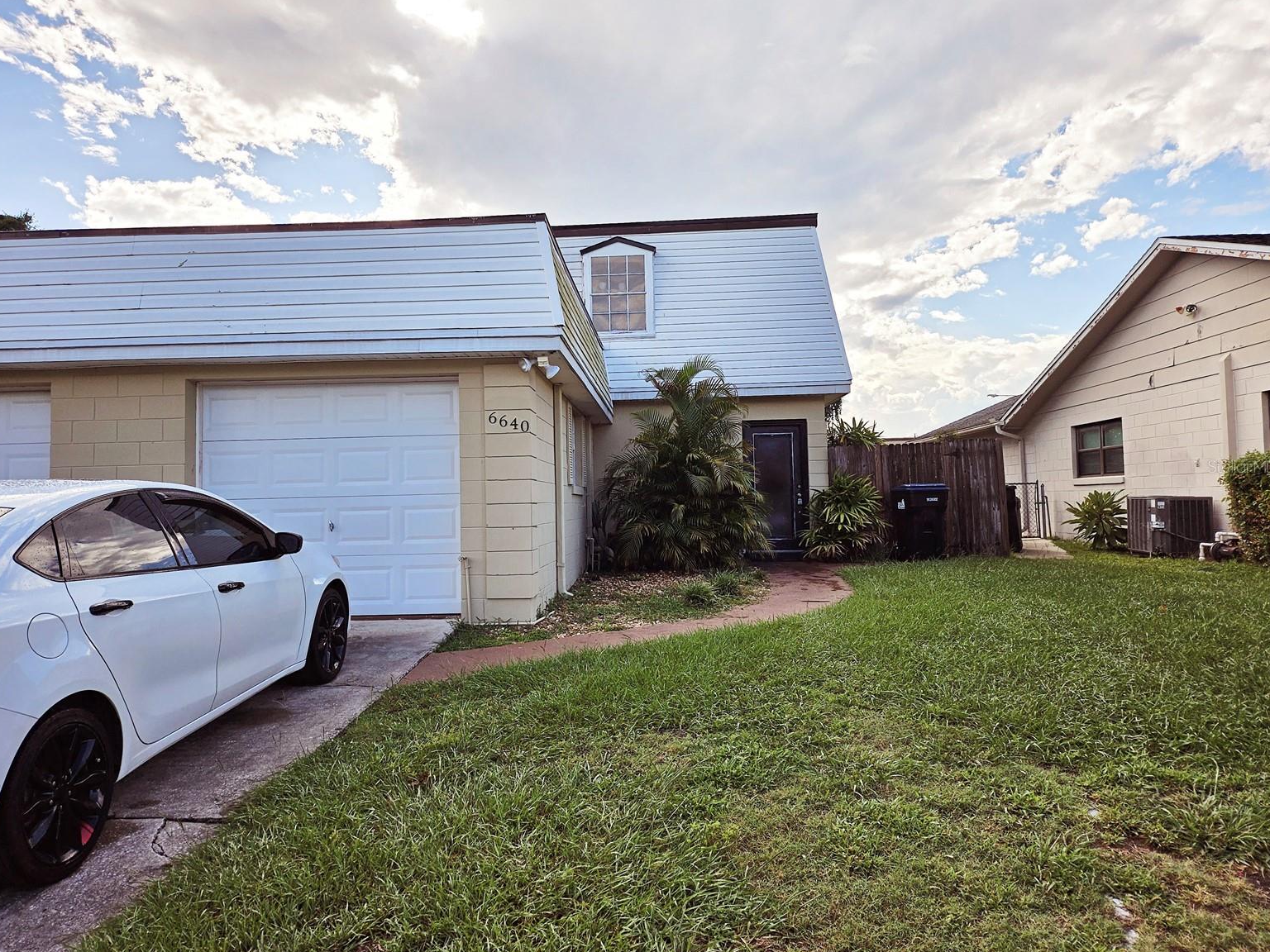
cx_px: 624
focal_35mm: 25
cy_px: 466
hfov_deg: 69.4
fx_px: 917
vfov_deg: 54.9
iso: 50
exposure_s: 1/3333
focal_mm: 5
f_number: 1.8
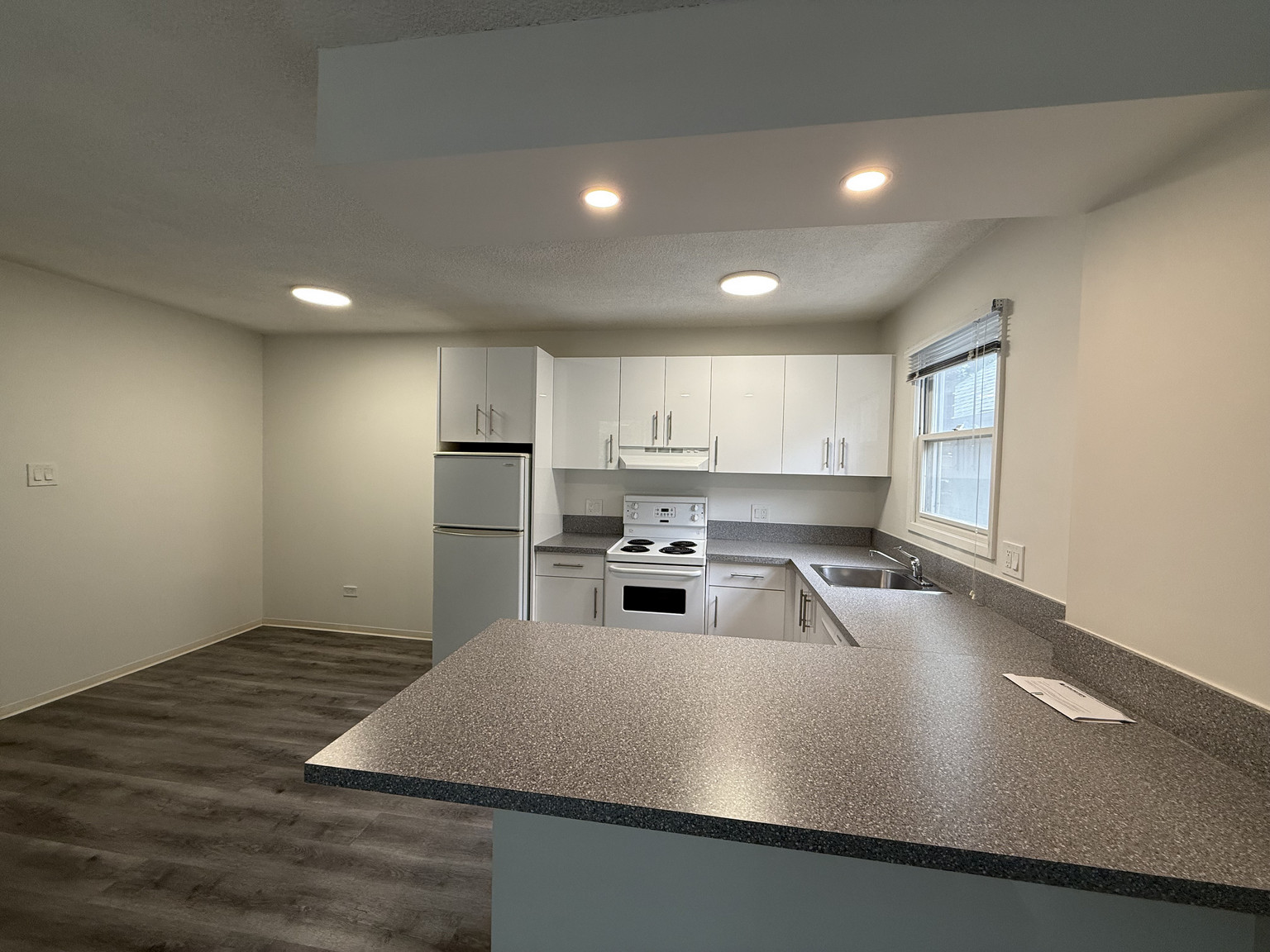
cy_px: 476
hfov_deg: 102.1
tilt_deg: -1.6
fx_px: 514
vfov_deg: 85.7
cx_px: 635
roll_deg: -1.4
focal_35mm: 14
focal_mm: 2.22
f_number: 2.2
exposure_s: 1/120
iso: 125
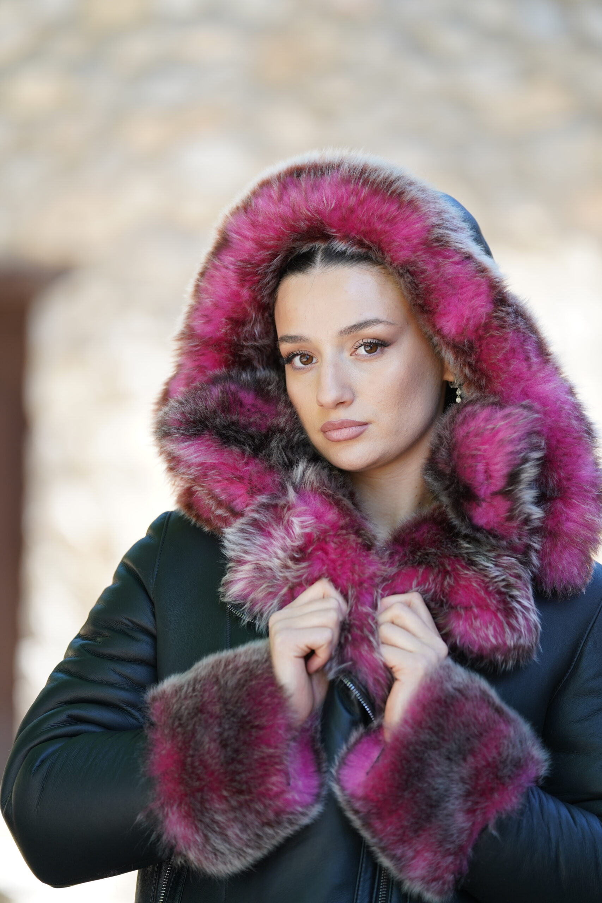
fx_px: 4464
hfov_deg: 7.7
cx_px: 301
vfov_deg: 11.5
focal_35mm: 178
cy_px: 452
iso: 320
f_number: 2.8
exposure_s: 1/320
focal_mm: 178
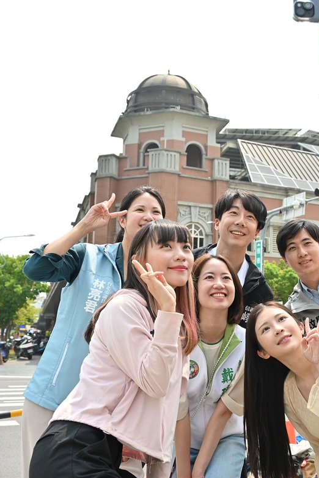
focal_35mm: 47
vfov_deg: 42.1
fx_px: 621
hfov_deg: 28.0
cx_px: 274
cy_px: 241
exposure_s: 1/250
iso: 100
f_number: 5.6
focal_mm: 30.5
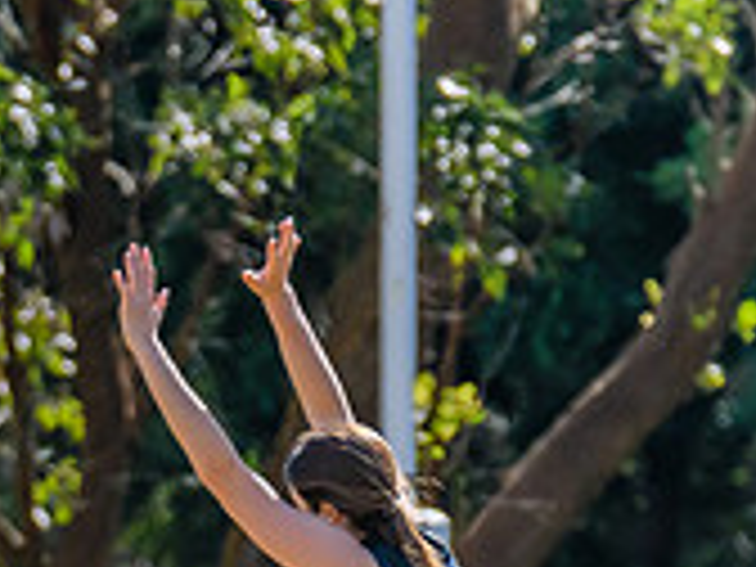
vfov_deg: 1.0
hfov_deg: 1.3
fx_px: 32563
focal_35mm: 1491
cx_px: -996
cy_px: 870
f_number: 8
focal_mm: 330
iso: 800
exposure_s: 1/1250
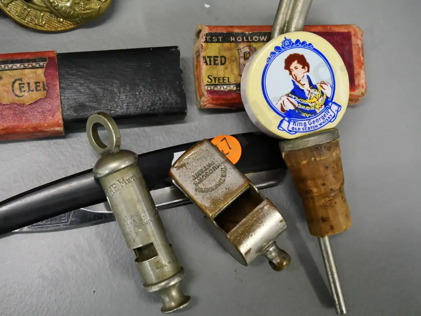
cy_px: 158
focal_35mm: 46
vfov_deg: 31.5
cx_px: 210
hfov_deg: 41.2
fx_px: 559
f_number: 5.6
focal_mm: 23
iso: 3200
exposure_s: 1/80
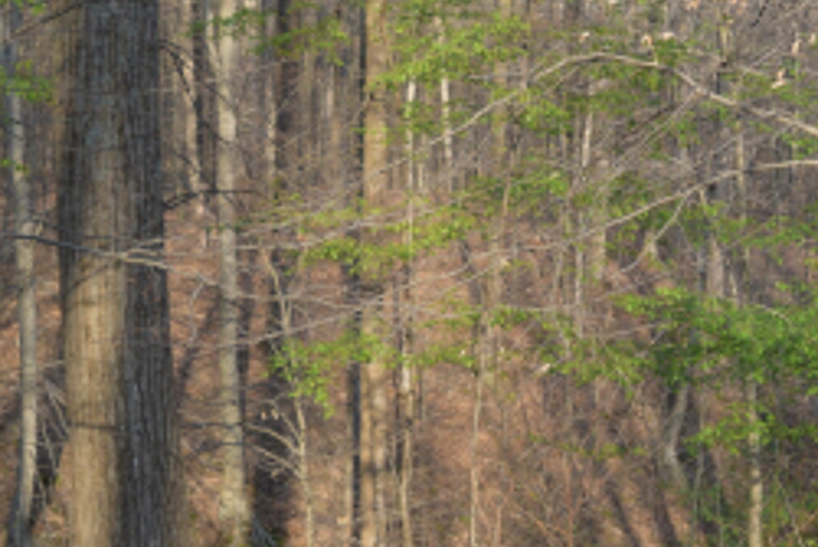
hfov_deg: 24.1
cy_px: 174
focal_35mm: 81
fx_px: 1841
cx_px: 782
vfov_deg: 16.8
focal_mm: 18
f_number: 3.5
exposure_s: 1/800
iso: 200
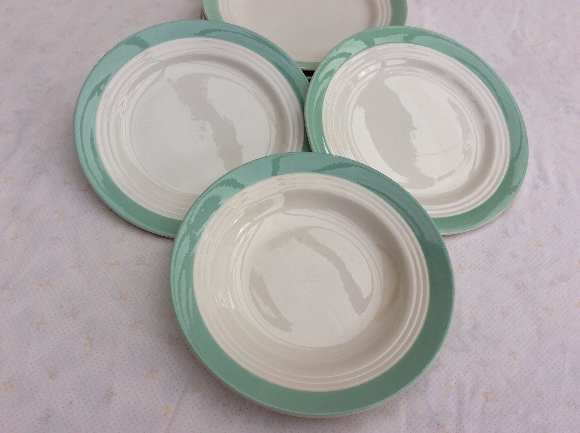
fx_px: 535
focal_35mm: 32
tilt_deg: -57.1
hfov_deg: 56.9
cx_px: 290
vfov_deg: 44.1
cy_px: 216
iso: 32
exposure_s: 1/123
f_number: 2.4
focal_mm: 3.3
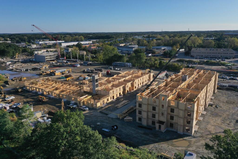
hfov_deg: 65.5
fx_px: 185
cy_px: 80
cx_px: 119
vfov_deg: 46.4
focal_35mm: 28
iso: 100
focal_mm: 10.26
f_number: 6.3
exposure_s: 1/640
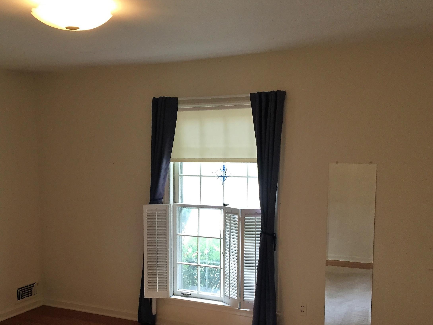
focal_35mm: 40
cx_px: 180
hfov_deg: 46.6
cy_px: 214
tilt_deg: -7.0
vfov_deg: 35.6
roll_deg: +0.4
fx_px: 500
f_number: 2.2
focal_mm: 4.15
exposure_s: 1/30
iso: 50
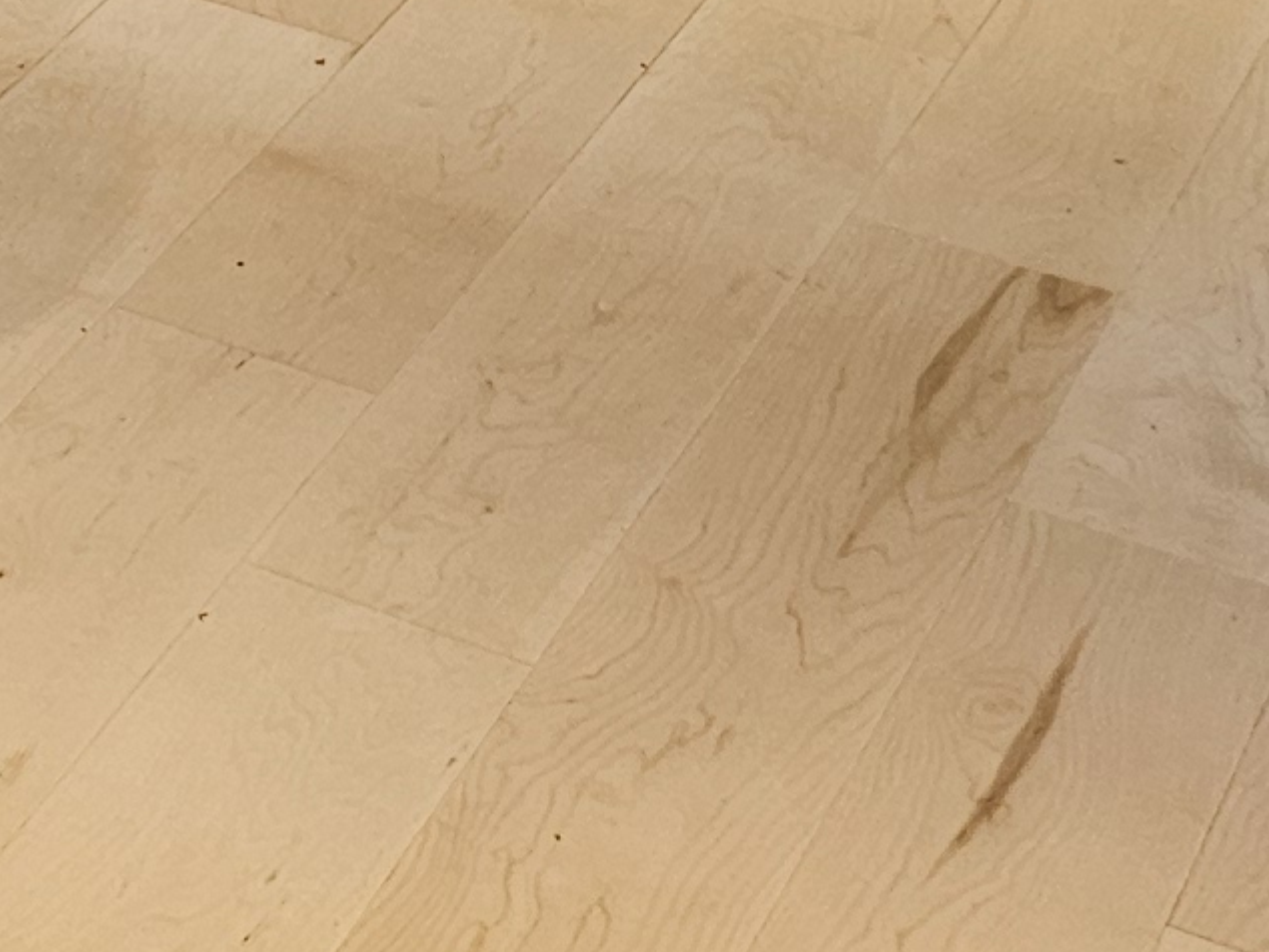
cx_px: -2534
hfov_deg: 10.1
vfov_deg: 9.6
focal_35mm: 145
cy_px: -958
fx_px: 5318
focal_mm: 6.3
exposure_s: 1/180
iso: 200
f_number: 1.7
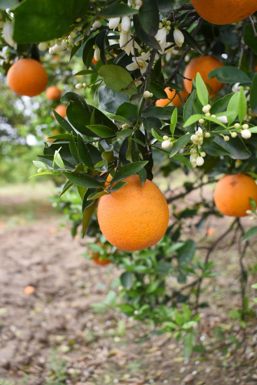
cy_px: 192
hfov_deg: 33.4
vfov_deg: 48.5
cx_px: 129
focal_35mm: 40
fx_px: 428
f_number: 4.5
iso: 100
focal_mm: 26
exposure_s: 1/100
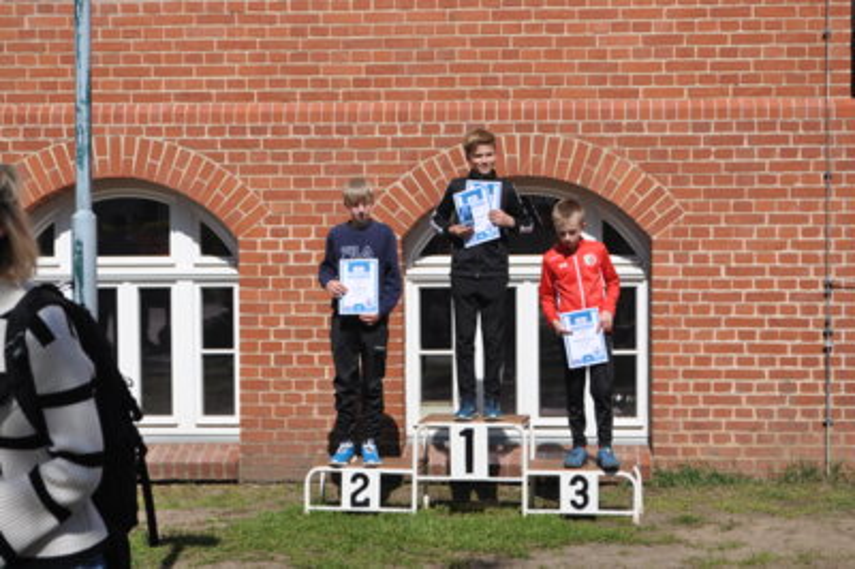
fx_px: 1958
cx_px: 428
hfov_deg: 24.6
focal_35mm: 82
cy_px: 284
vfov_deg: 16.5
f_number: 7.1
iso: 400
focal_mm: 55
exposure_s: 1/1600
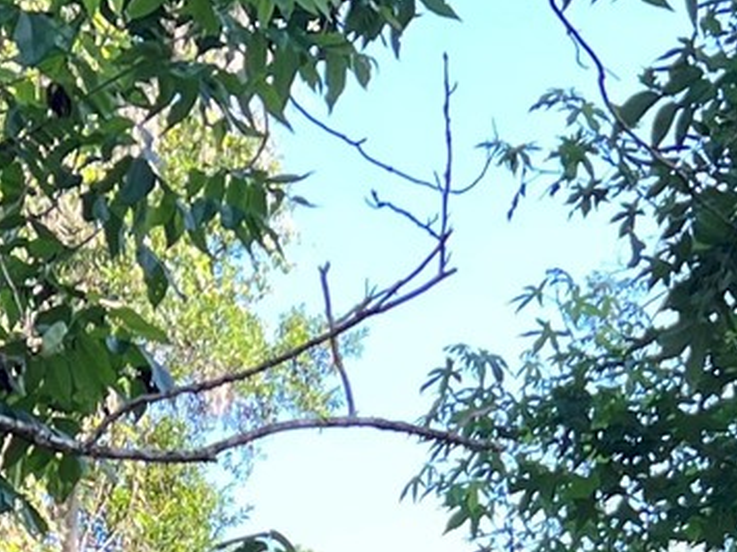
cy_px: 1357
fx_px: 3193
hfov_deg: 13.0
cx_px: 27
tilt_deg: +3.1
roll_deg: -0.5
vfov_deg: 8.9
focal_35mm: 150
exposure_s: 1/163
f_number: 1.5
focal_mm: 5.7
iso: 50
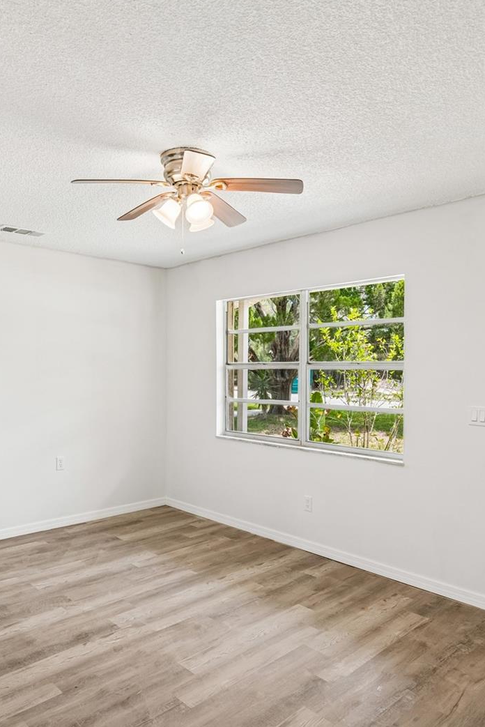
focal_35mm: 23
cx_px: 231
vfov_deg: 76.1
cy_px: 365
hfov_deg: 55.1
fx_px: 464
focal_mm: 10
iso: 100
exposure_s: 1/6
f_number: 5.6
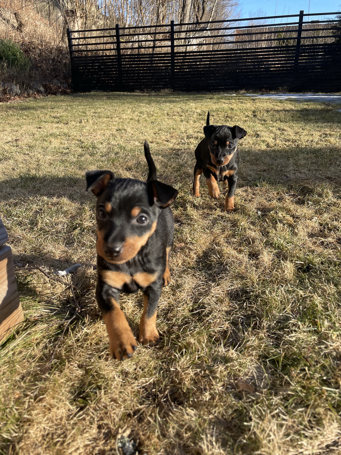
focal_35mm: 26
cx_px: 170
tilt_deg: -20.8
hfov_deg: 53.1
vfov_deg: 67.3
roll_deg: +0.5
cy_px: 228
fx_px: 341
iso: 32
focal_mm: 4.2
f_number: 1.6
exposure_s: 1/910
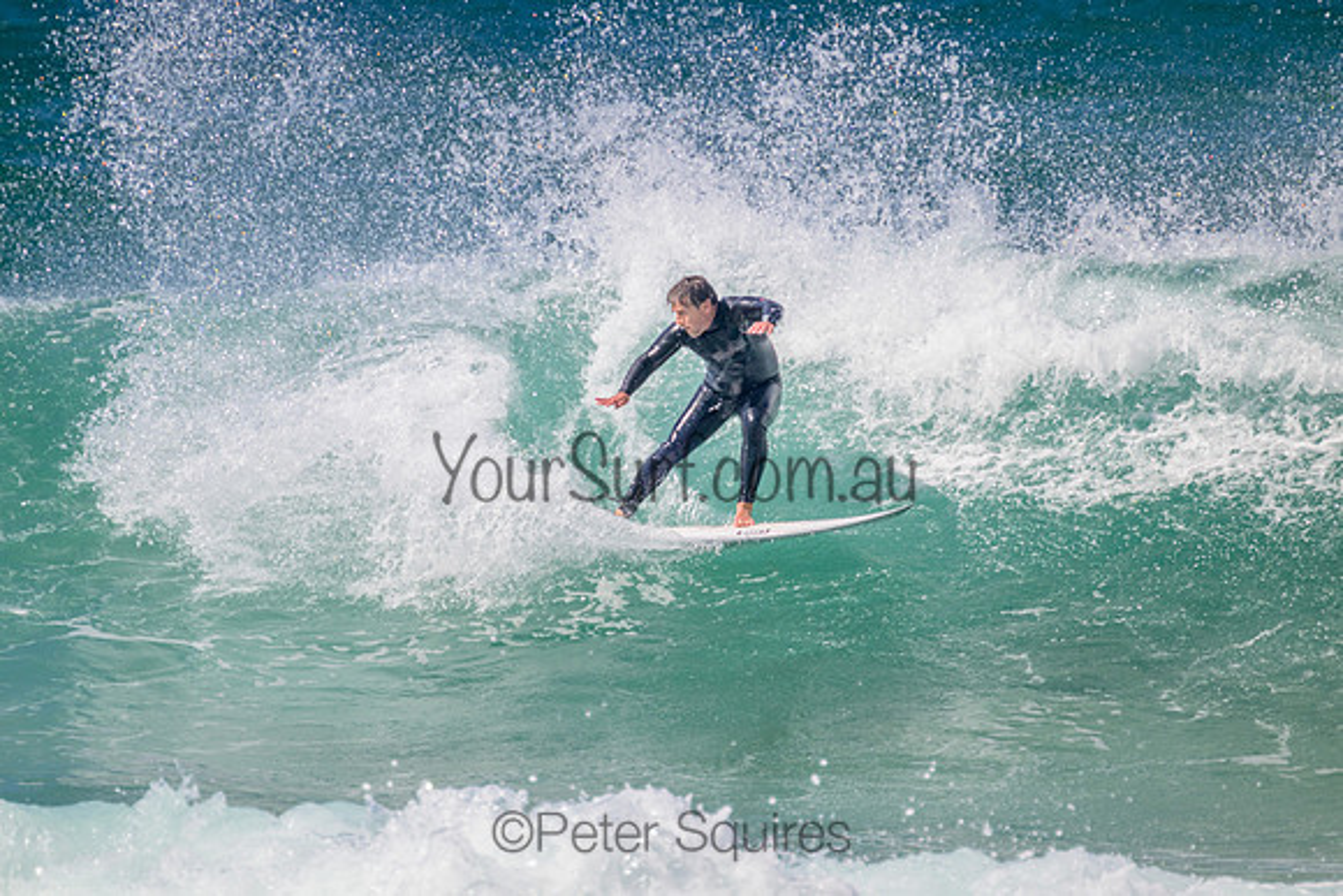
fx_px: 29850
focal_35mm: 800
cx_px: 672
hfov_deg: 2.6
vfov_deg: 1.7
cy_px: 448
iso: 720
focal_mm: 800
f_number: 11
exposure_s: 1/1600
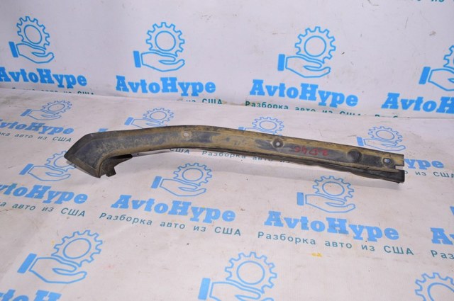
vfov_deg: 43.5
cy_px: 150
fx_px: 378
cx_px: 227
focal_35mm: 30
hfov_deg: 62.0
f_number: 8
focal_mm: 20
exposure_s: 1/200
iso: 1600
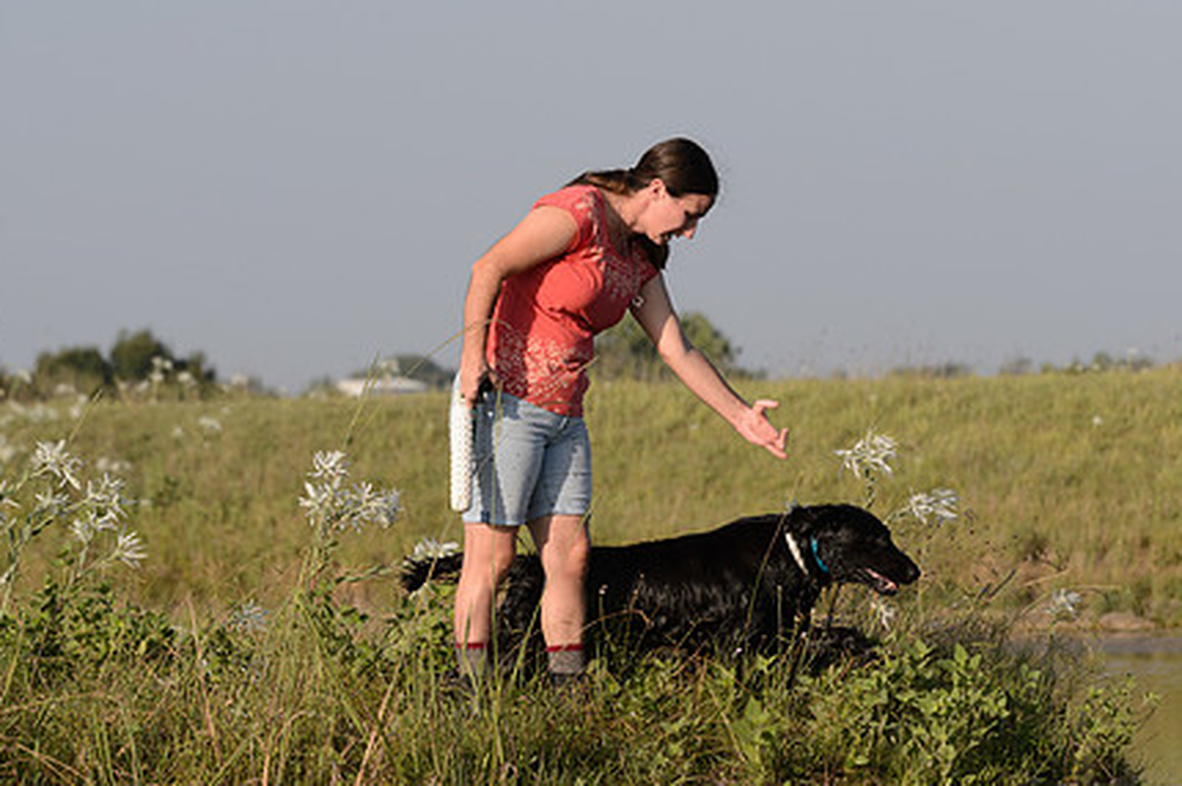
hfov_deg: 7.6
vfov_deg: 5.1
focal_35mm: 270
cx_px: 693
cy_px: 497
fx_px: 8858
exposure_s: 1/1600
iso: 560
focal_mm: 200
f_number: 8
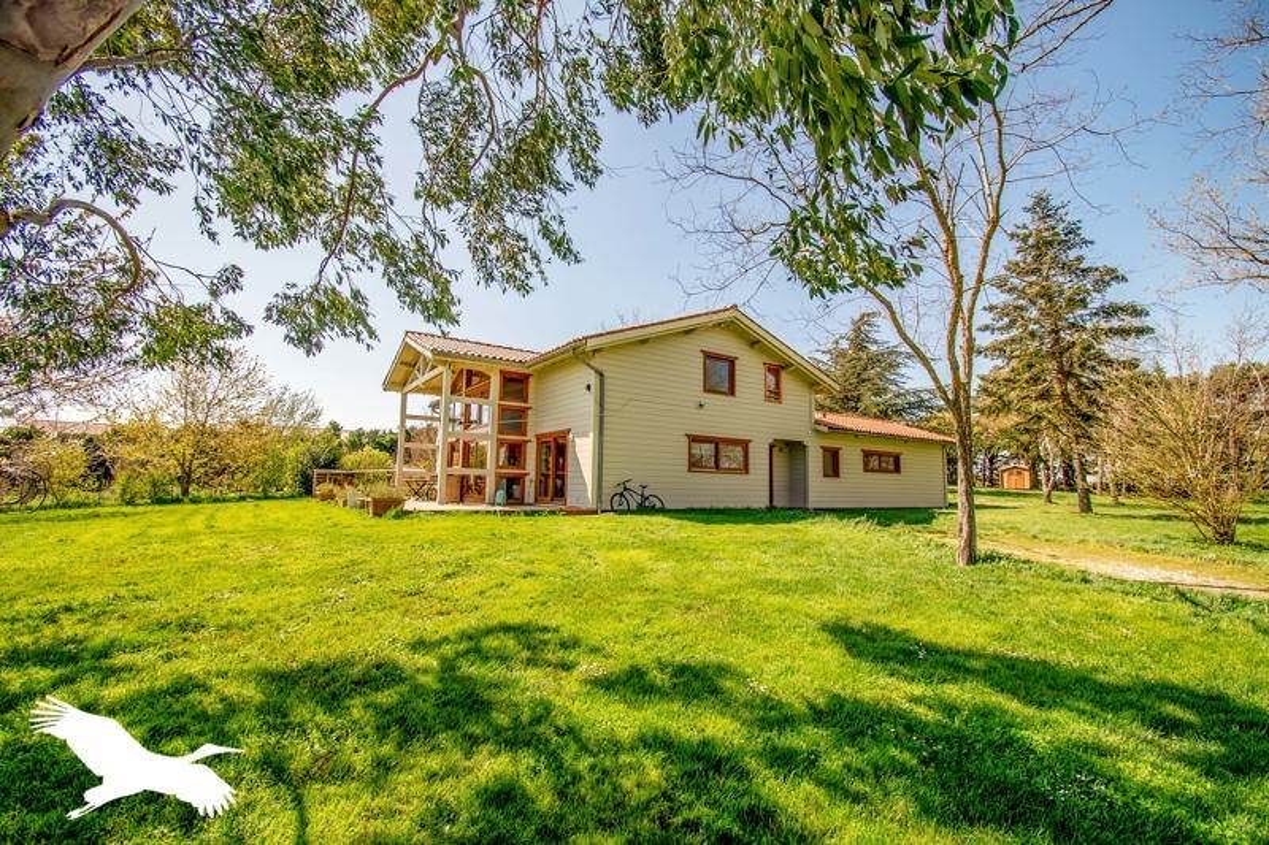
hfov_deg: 100.4
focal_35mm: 15
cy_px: 422
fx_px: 529
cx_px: 634
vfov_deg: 77.3
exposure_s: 1/500
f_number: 6.3
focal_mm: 10
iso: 160
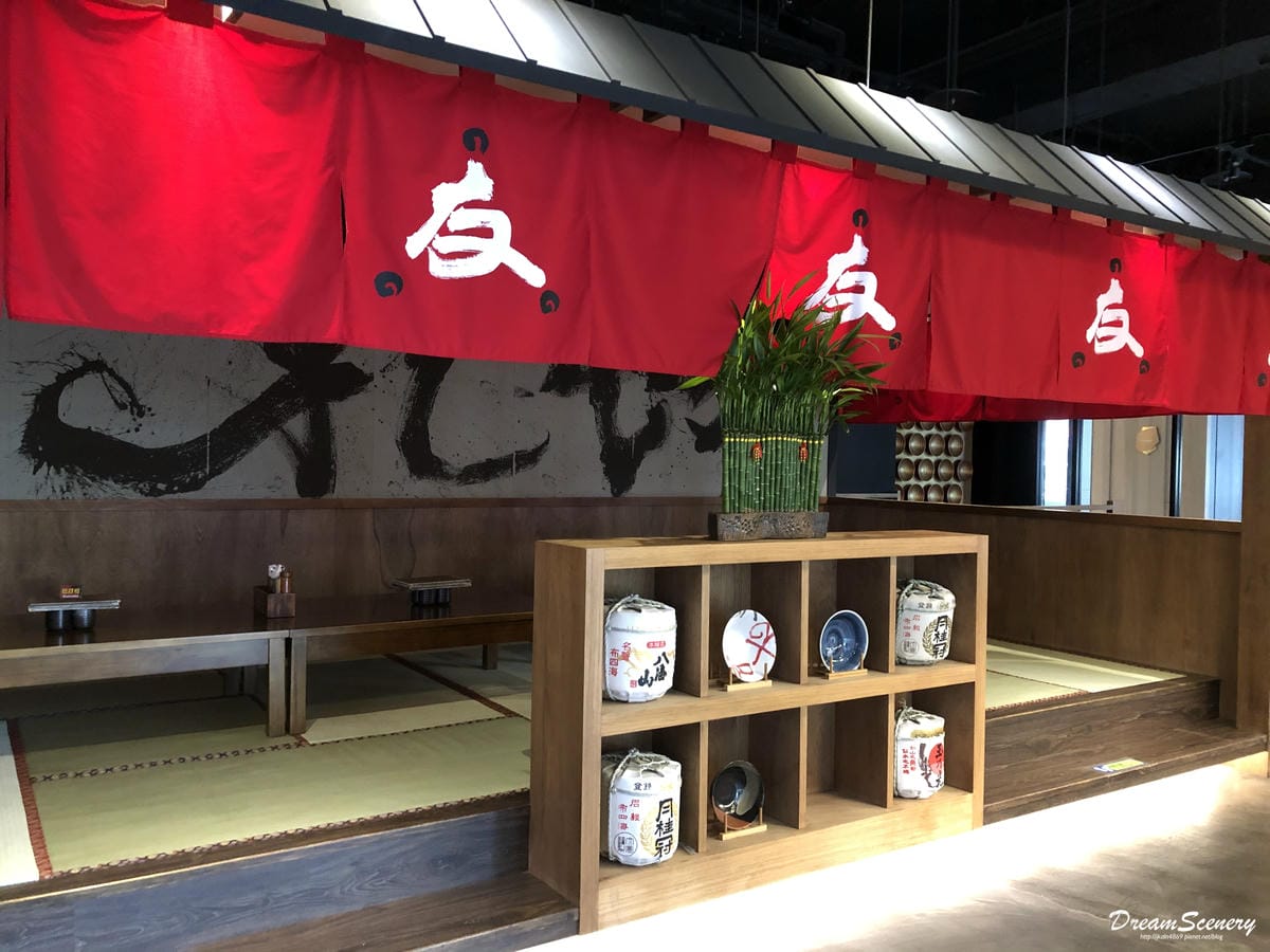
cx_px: 635
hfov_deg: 63.4
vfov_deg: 49.7
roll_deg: -1.2
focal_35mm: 28
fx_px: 1027
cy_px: 476
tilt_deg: -2.2
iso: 100
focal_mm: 3.99
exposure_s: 1/4
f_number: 1.8
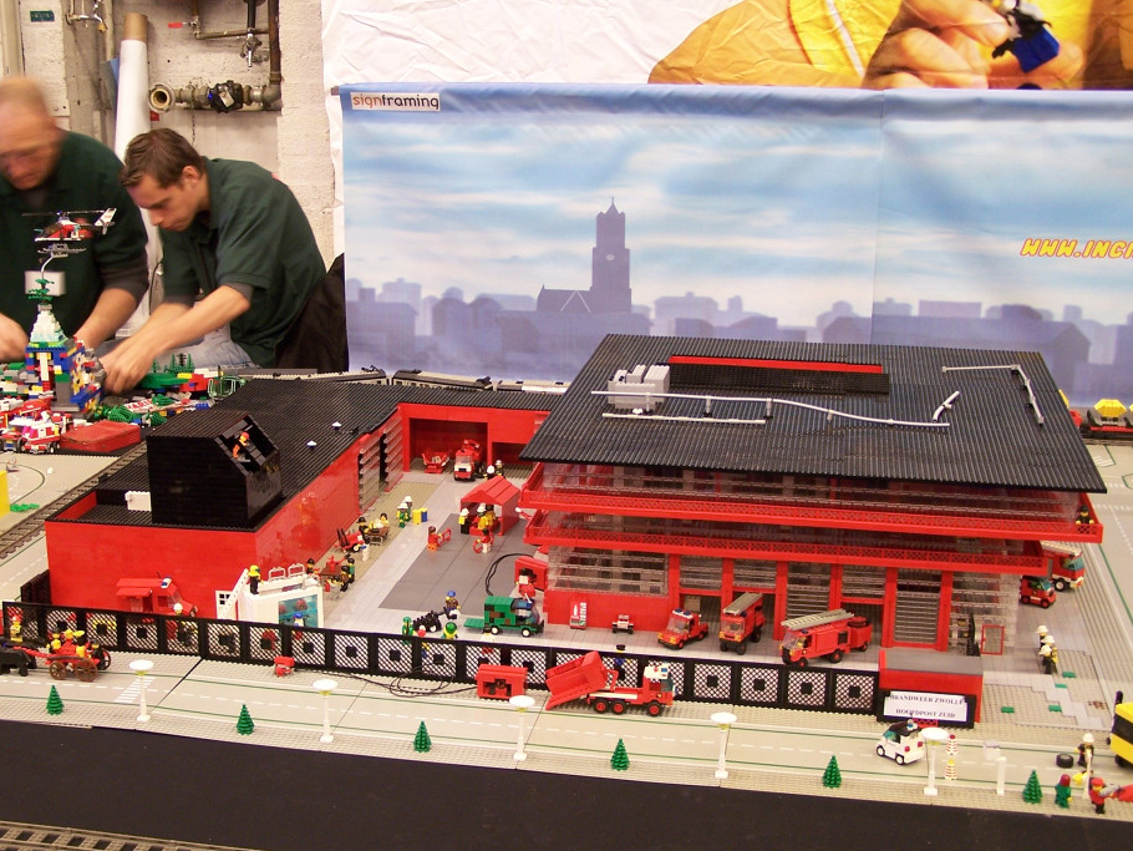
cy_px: 461
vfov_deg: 27.0
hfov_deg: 35.5
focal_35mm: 54
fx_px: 1768
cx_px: 497
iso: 80
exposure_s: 1/2
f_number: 3
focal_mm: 8
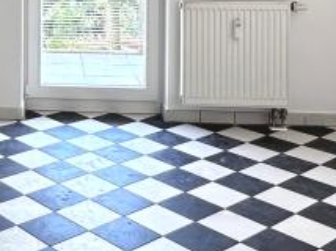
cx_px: 0
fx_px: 650
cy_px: -85
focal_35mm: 67
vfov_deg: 19.9
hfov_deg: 27.3
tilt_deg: -0.1
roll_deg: +0.3
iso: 100
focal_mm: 2.22
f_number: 2.2
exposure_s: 1/99
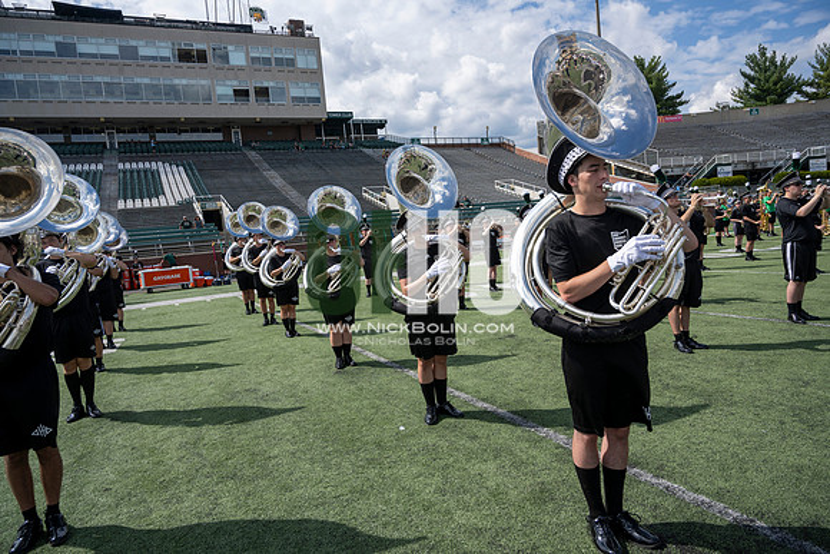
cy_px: 277
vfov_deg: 53.2
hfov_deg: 73.7
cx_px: 415
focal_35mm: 24
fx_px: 553
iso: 200
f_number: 5
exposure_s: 1/1600
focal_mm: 24
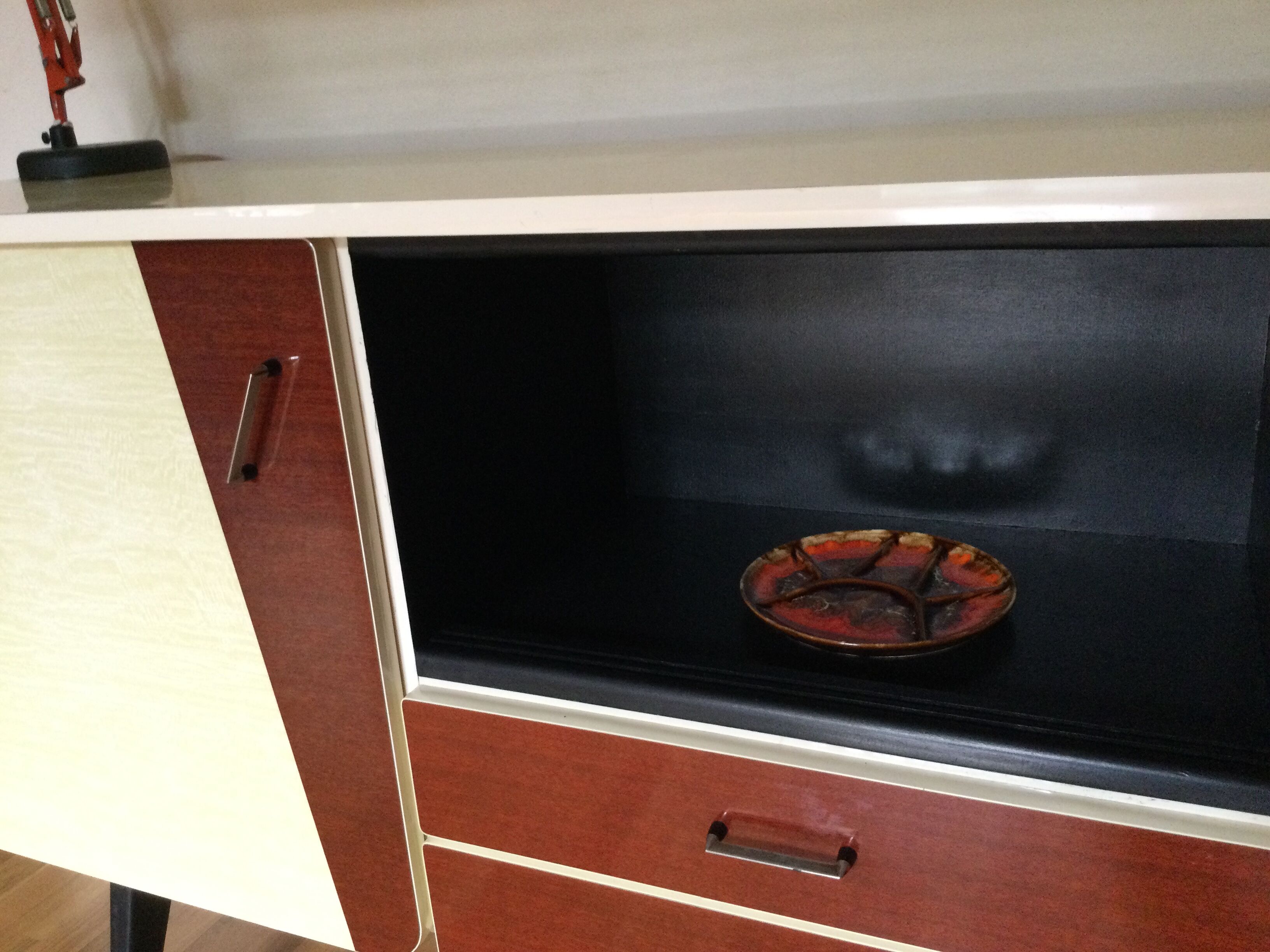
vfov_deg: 45.4
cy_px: 476
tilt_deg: -15.9
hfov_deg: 58.4
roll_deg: +2.6
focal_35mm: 31
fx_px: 1137
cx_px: 635
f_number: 2.4
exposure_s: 1/33
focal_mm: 3.3
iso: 200
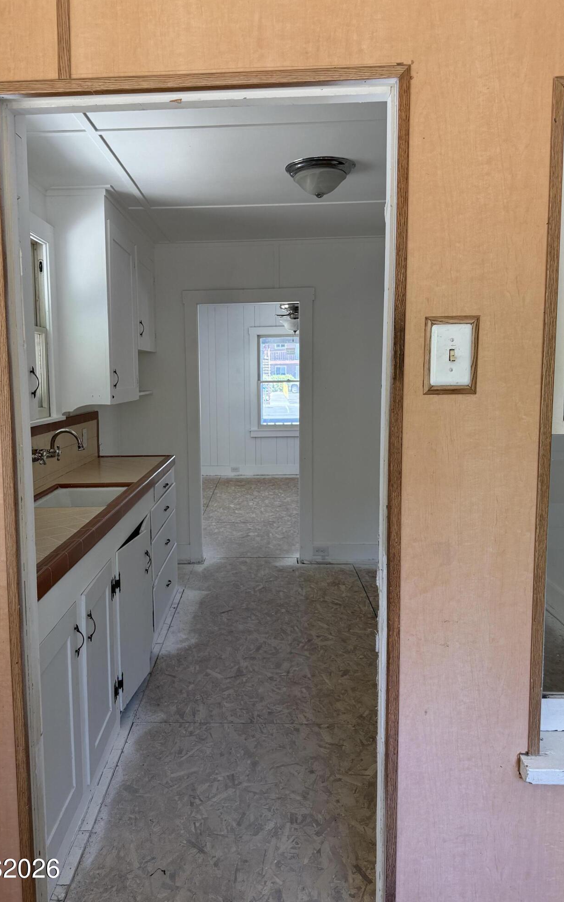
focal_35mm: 26
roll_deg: +0.2
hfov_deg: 47.4
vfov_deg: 70.4
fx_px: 639
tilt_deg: -5.3
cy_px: 450
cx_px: 237
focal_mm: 6.76
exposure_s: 1/235
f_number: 1.78
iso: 160
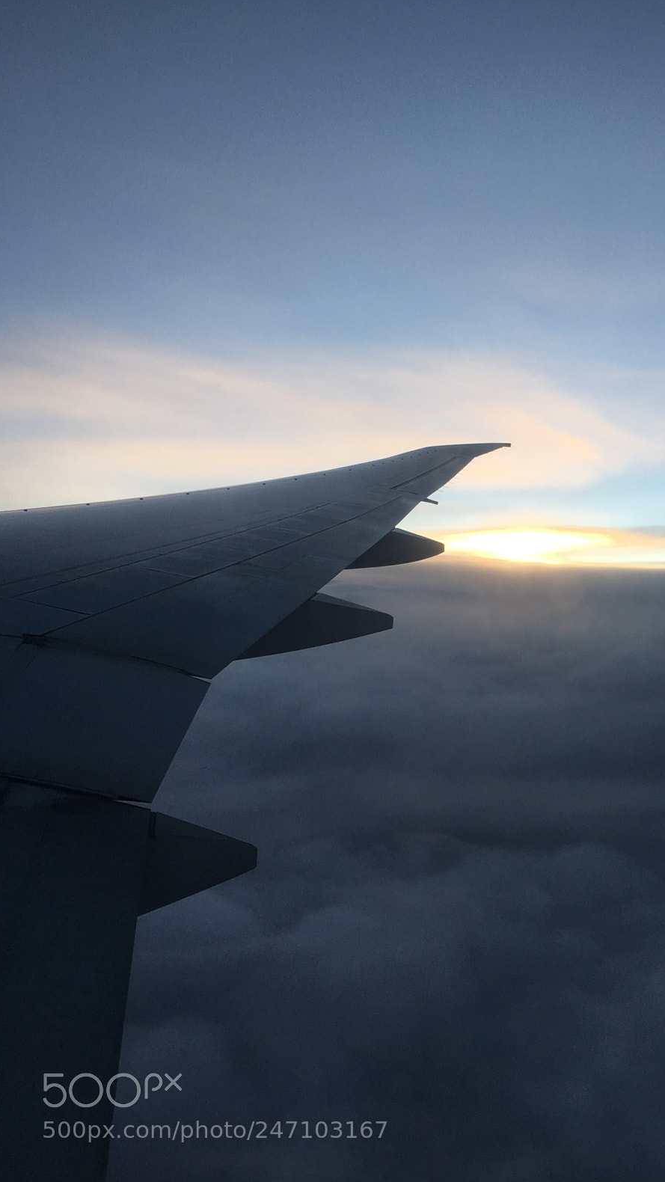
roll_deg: -1.9
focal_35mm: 32
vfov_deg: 61.0
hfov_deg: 36.3
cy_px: 590
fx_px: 1003
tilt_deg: -1.5
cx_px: 445
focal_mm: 4.15
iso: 25
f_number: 2.2
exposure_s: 1/368
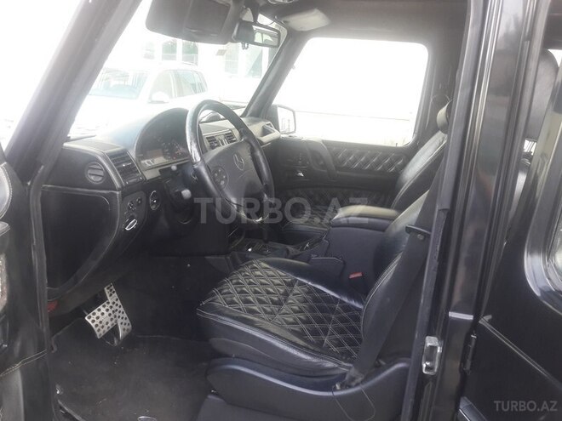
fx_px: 455
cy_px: 210
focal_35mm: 28
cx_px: 281
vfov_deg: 49.7
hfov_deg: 63.4
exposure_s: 1/33
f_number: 1.9
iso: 100
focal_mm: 3.7
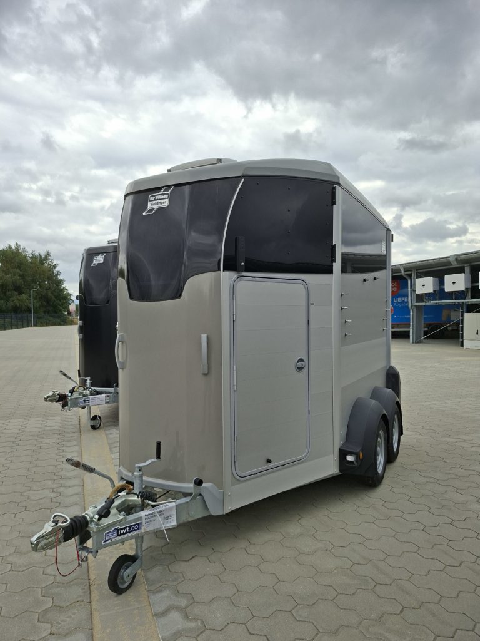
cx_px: 240
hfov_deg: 58.9
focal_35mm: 23
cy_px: 320
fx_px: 425
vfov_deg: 73.9
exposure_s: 1/1295
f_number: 1.8
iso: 50
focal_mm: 5.54
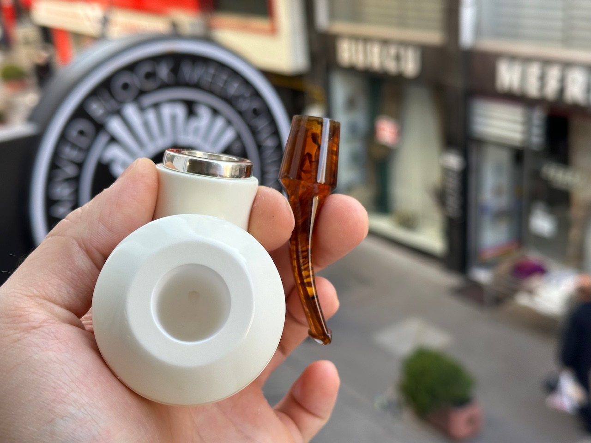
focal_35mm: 48
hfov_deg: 39.7
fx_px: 820
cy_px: 222
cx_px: 296
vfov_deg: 30.3
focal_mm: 6.86
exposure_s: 1/242
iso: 50
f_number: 1.78
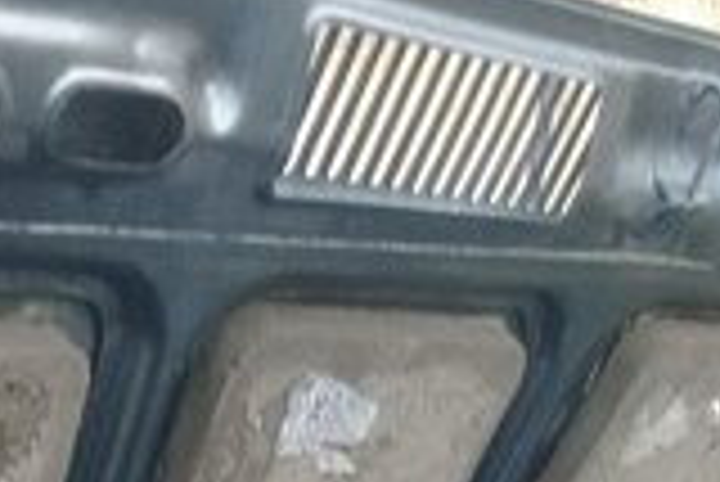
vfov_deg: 11.8
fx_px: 2002
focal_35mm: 100
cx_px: 454
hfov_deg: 20.3
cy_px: 1063
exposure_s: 1/33
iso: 64
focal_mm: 3.3
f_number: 2.2
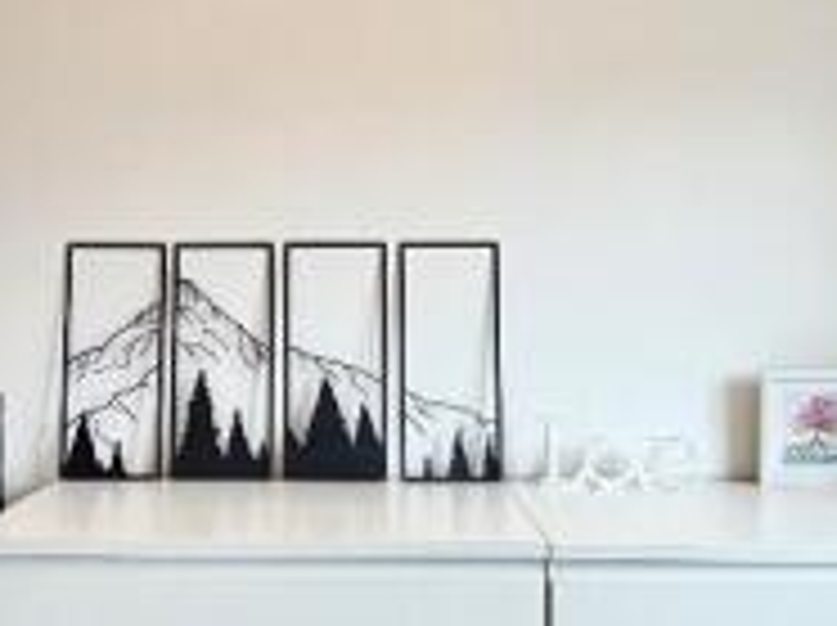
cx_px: 335
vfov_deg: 32.8
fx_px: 1063
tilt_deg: -1.3
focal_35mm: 44
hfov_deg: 42.8
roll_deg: +0.3
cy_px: 327
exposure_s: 1/100
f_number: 2.2
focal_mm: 2.22
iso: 100
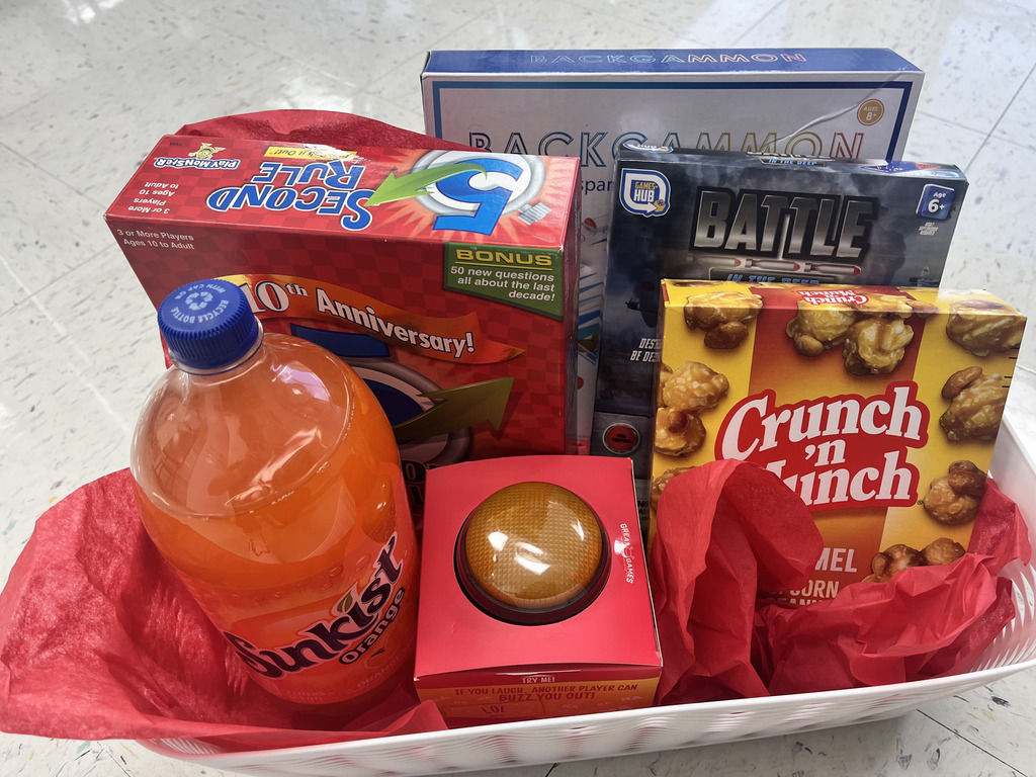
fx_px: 778
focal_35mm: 26
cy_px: 388
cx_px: 518
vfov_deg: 53.1
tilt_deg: -51.0
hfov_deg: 67.3
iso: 80
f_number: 1.6
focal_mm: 5.1
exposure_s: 1/60
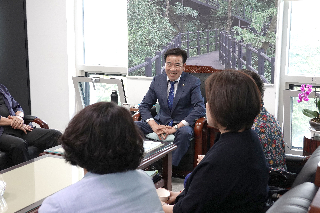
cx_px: 160
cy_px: 106
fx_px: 427
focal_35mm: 48
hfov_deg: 41.1
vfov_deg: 28.1
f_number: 4
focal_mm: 18.24
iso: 400
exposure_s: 1/50
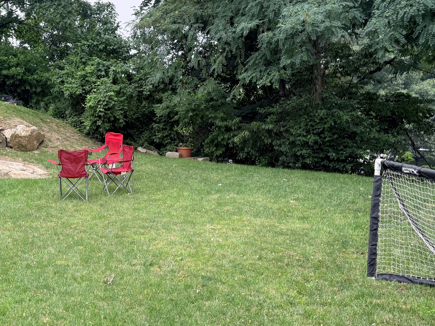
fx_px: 490
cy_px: 181
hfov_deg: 46.4
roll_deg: +0.0
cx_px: 119
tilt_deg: -8.3
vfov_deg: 36.8
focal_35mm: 39
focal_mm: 6.76
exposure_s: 1/426
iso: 100
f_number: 1.78
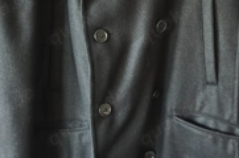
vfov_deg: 25.1
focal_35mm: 53
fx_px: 351
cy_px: 36
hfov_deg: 37.5
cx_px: 135
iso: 5000
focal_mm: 8.72
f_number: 1.63
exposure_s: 1/20.5
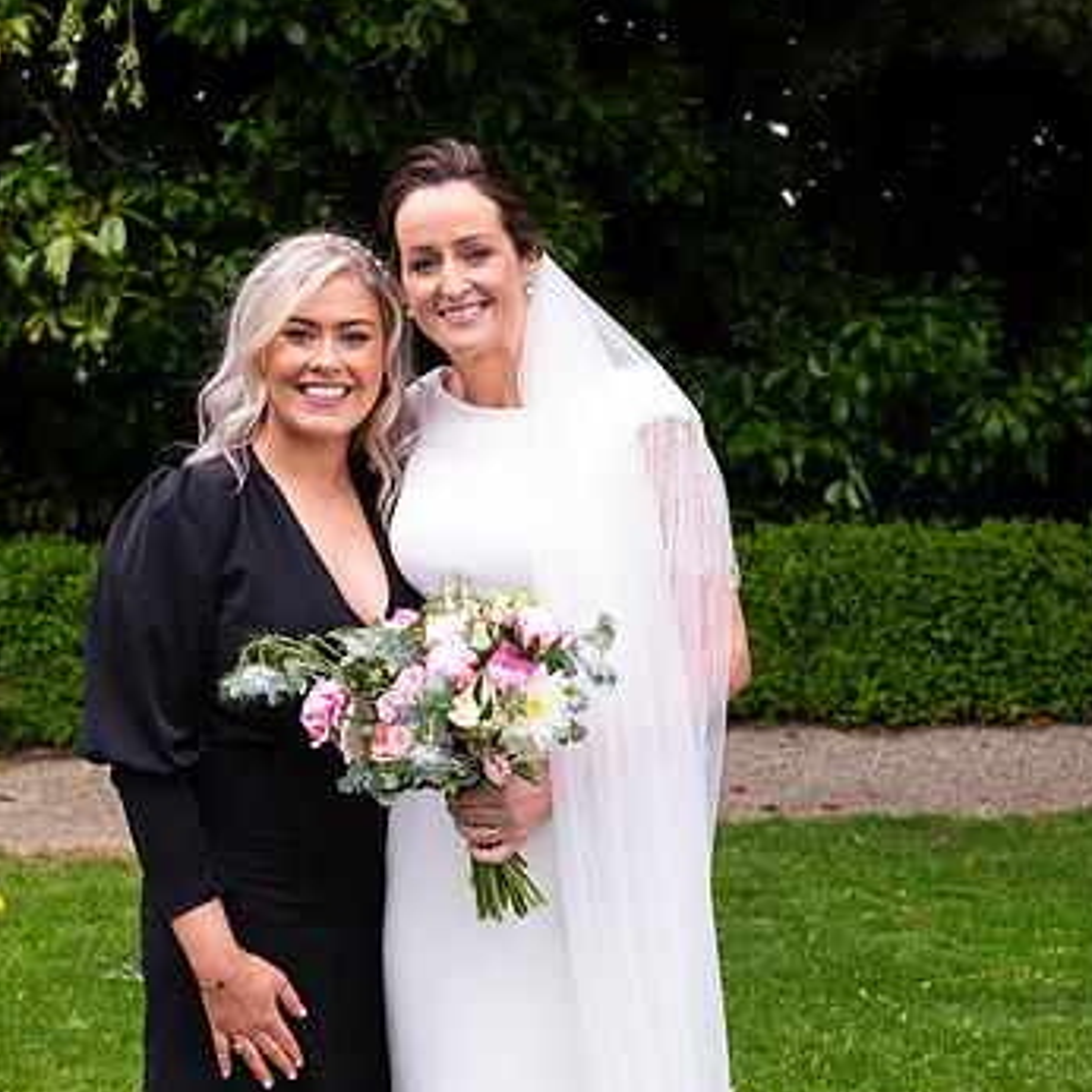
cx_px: 533
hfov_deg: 23.4
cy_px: 579
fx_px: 2641
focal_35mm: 74
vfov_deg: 23.4
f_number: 5
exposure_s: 1/200
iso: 400
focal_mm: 52
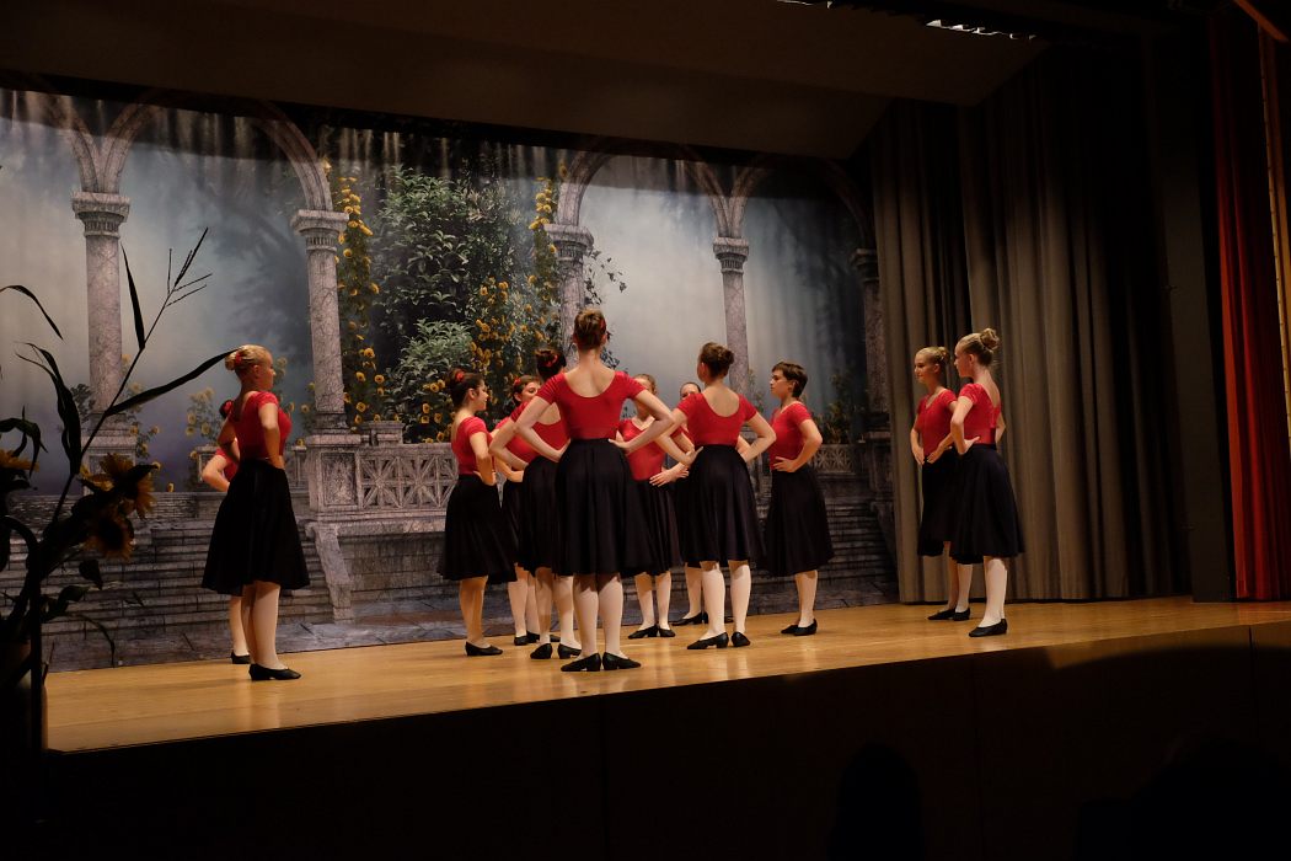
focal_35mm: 46
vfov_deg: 29.2
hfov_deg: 42.7
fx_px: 1649
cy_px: 430
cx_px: 646
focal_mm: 30.9
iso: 4000
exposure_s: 1/125
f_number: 7.1
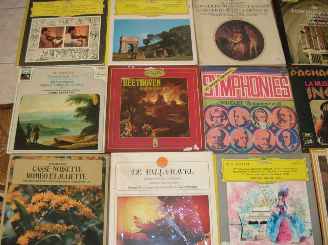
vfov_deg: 40.6
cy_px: 122
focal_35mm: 35
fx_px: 331
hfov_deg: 52.7
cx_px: 164
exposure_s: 1/29.5
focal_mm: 5.8
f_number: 2.8
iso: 105
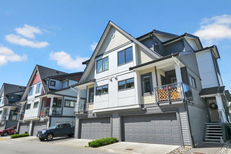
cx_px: 116
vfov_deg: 53.1
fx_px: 154
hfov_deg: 73.8
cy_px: 77
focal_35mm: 24
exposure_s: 1/200
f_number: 10
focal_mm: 24
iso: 100
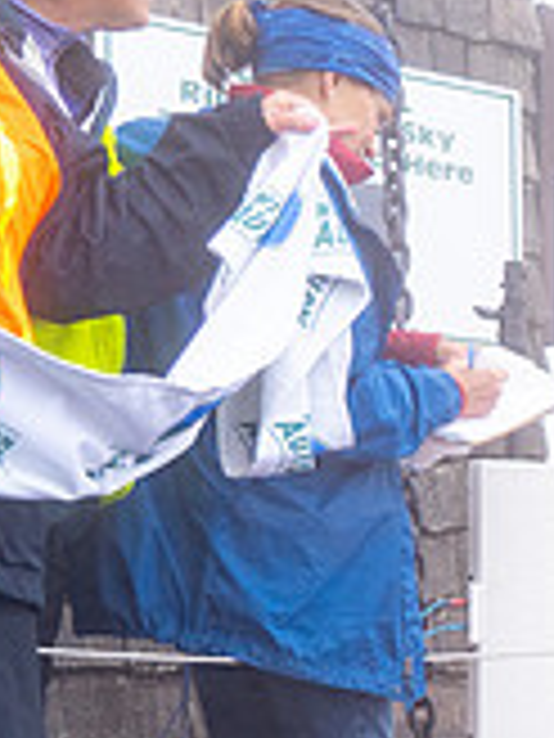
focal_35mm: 102
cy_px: 529
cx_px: 1239
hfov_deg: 12.2
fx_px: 2177
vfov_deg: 19.2
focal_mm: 30
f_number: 4
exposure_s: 1/1000
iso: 400
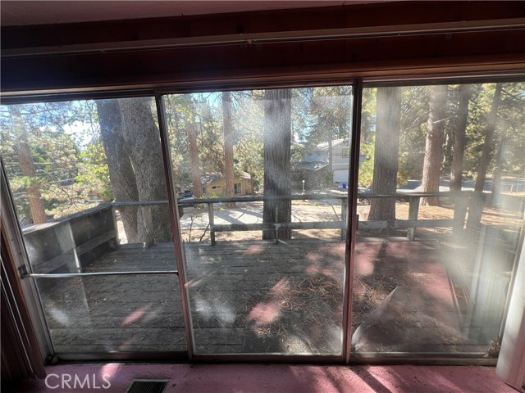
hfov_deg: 106.2
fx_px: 197
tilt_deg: -11.6
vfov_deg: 89.9
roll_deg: +2.9
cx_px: 262
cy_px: 196
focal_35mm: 13
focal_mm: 1.57
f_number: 1.8
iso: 32
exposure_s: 1/100
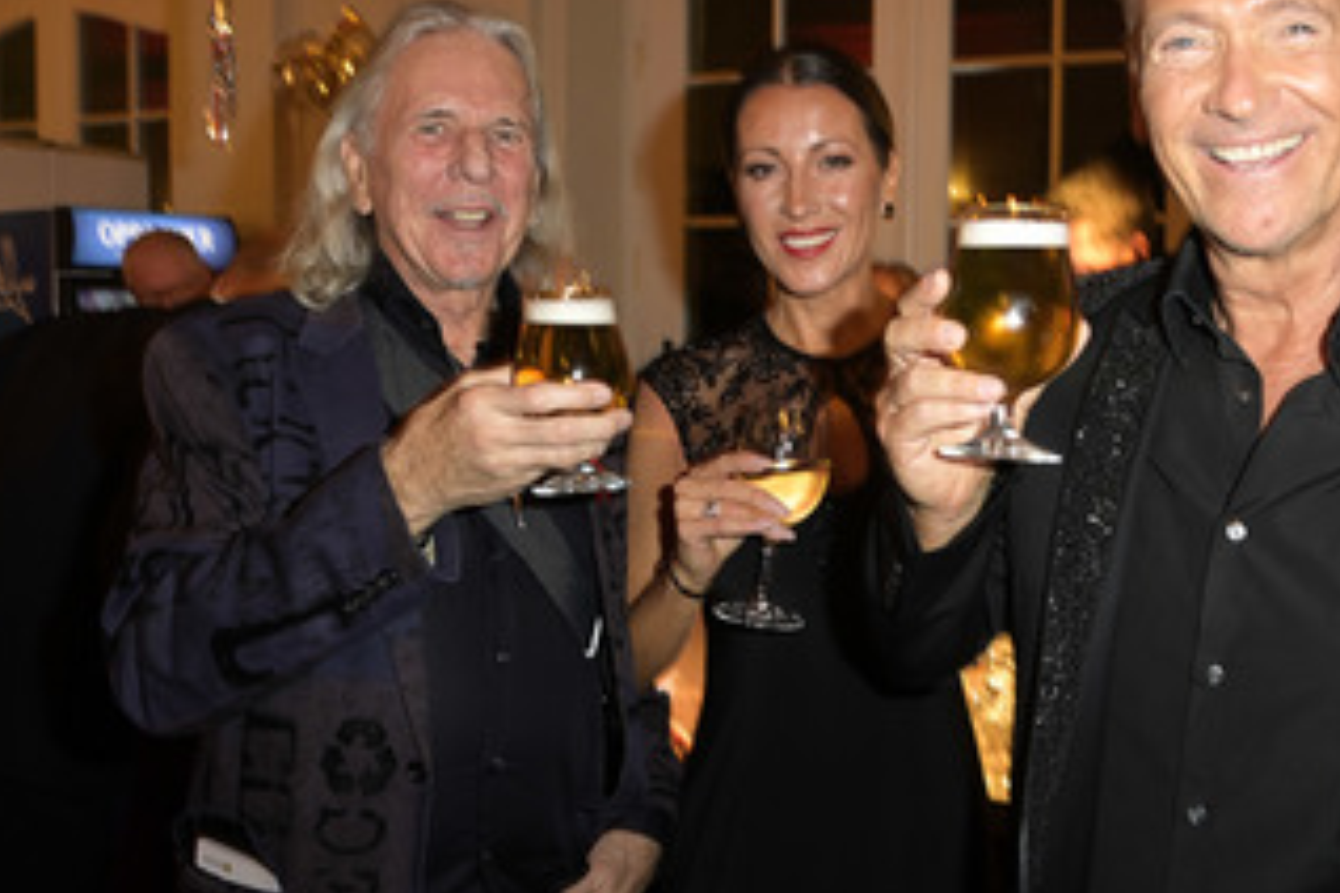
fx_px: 1265
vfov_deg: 38.9
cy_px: 417
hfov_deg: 55.0
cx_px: 853
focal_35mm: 34
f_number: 5
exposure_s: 1/60
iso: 1600
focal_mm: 24
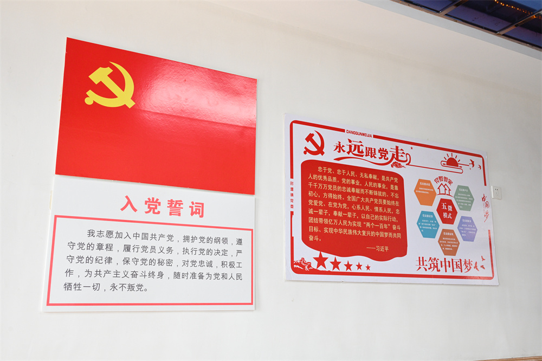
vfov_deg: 38.3
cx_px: 271
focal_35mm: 34
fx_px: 519
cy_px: 180
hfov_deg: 55.1
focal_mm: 34.5
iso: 2000
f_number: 7.1
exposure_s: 1/80
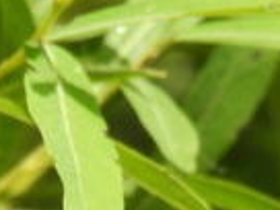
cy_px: 556
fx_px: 35607
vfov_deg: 0.3
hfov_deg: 0.5
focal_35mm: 4402
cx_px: -85
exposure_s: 1/160
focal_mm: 125
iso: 100
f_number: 6.3
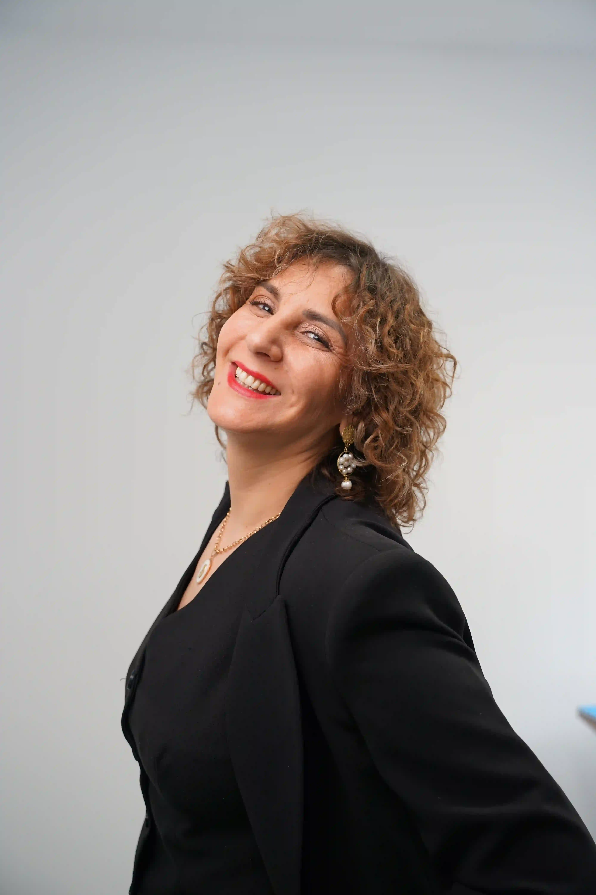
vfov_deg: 47.7
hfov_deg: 32.9
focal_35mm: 41
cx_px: 298
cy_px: 448
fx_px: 1011
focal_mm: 40.7
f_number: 4
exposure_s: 1/160
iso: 500
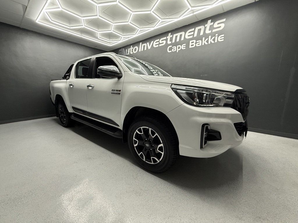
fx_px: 121
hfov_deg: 102.1
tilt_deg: -10.6
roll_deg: +0.4
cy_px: 112
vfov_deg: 85.7
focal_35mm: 14
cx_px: 149
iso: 250
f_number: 2.2
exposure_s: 1/100
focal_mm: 2.22
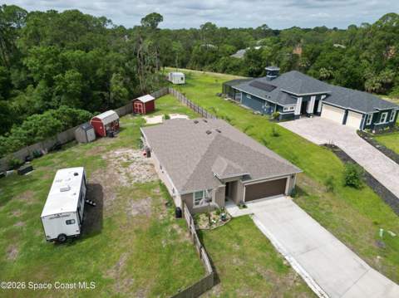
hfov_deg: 71.7
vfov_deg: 56.7
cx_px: 200
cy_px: 149
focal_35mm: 24
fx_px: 276
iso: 140
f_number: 1.7
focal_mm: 6.72
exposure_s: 1/4000
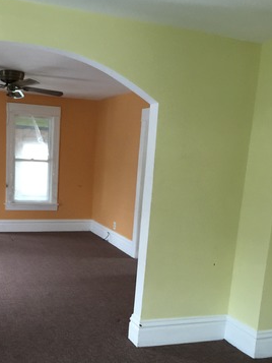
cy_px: 233
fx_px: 408
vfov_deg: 47.3
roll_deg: -3.0
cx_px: 95
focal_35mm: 39
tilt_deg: -7.3
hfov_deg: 36.5
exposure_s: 1/15
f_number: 2.2
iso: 125
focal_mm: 4.15
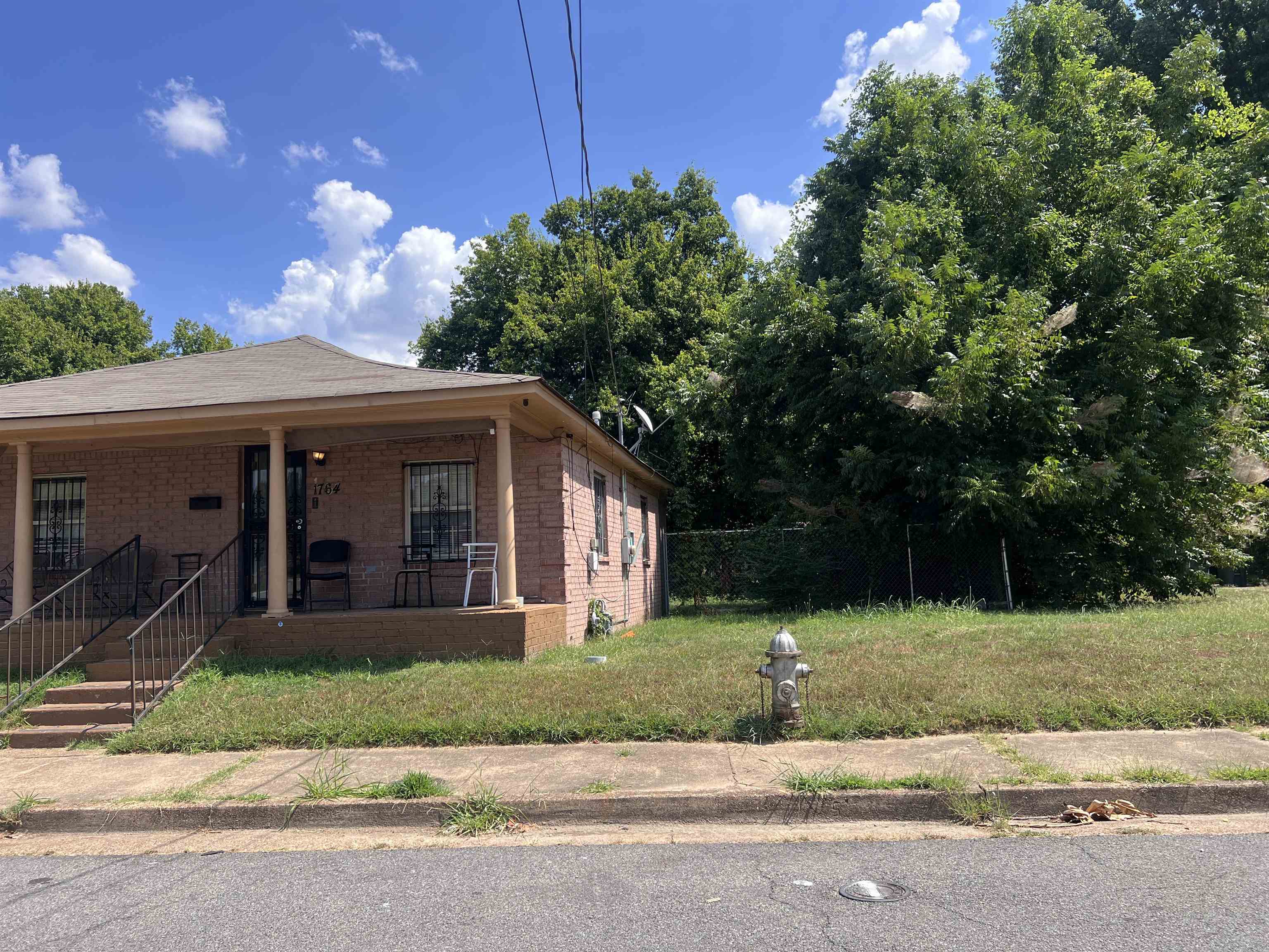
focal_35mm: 26
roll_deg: +0.7
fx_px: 953
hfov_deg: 67.3
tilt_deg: +5.9
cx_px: 634
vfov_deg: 53.1
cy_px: 476
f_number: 1.5
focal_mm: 5.7
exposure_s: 1/2632
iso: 50
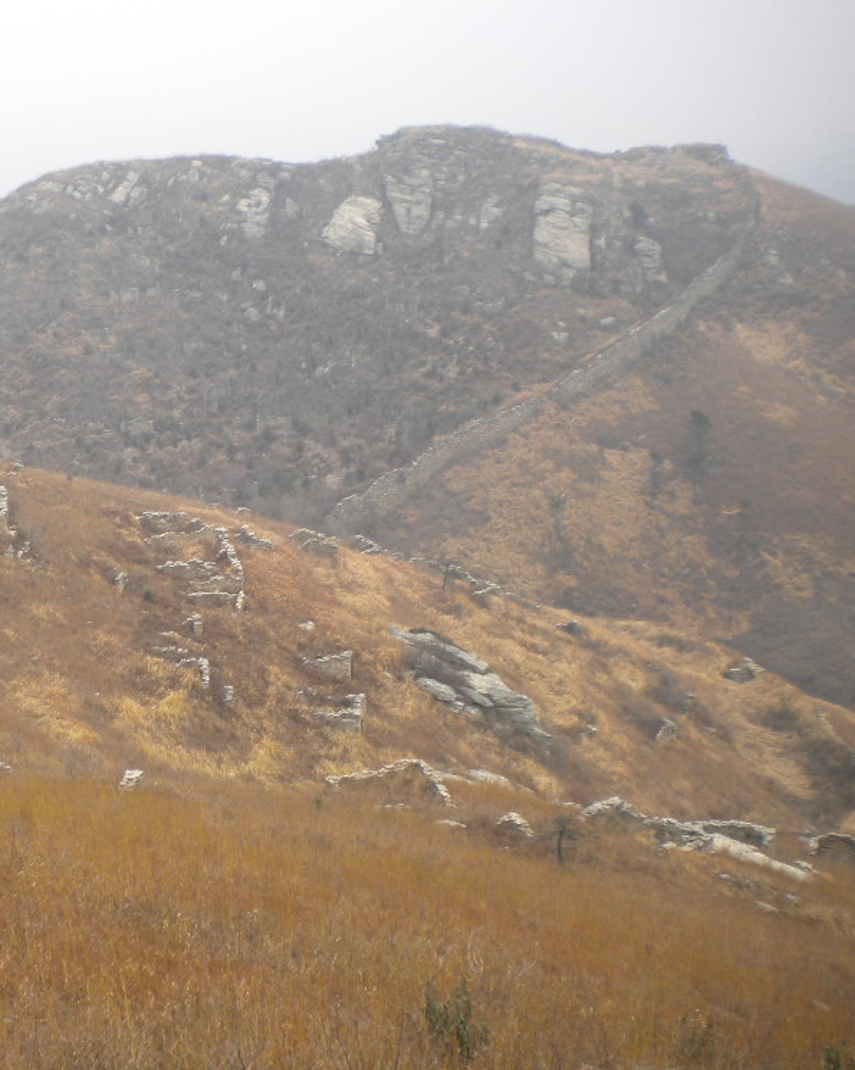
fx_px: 1487
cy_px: 519
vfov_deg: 39.5
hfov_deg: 31.1
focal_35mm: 47
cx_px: 148
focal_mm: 6.3
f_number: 4.6
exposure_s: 1/140
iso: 80
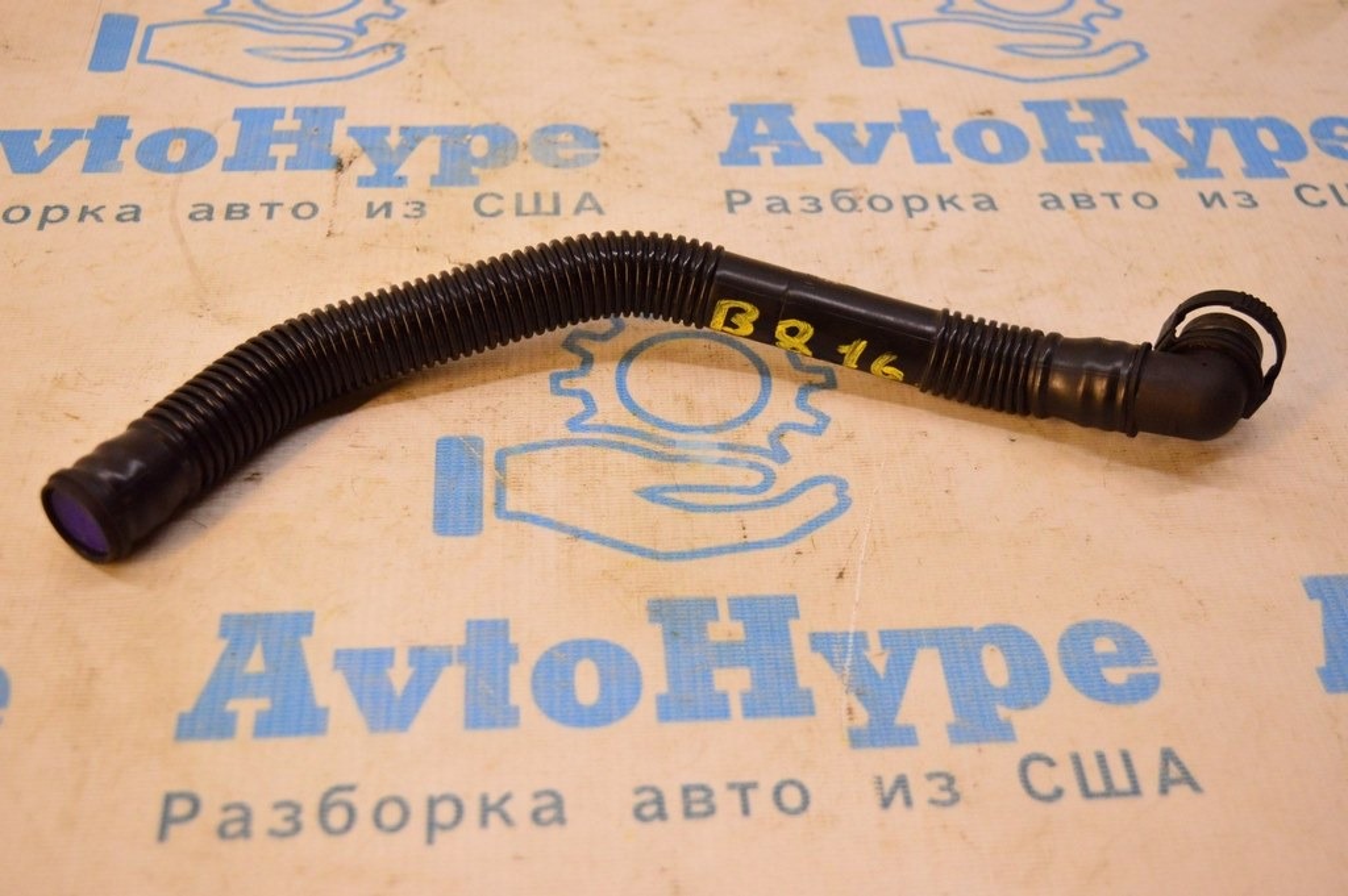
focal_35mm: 45
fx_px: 1684
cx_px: 674
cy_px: 448
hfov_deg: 43.6
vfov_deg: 29.8
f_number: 4.2
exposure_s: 1/400
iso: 1600
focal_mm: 30
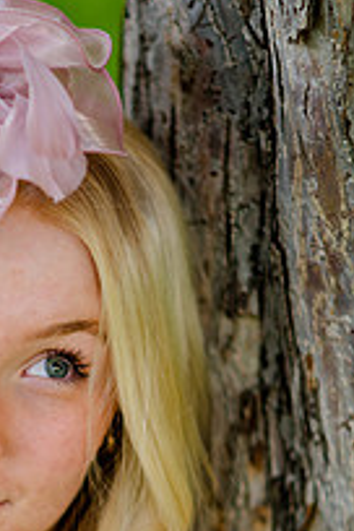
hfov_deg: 5.9
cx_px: -10
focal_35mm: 232
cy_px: 505
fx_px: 3422
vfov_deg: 8.8
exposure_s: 1/80
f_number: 2
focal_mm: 105
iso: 160
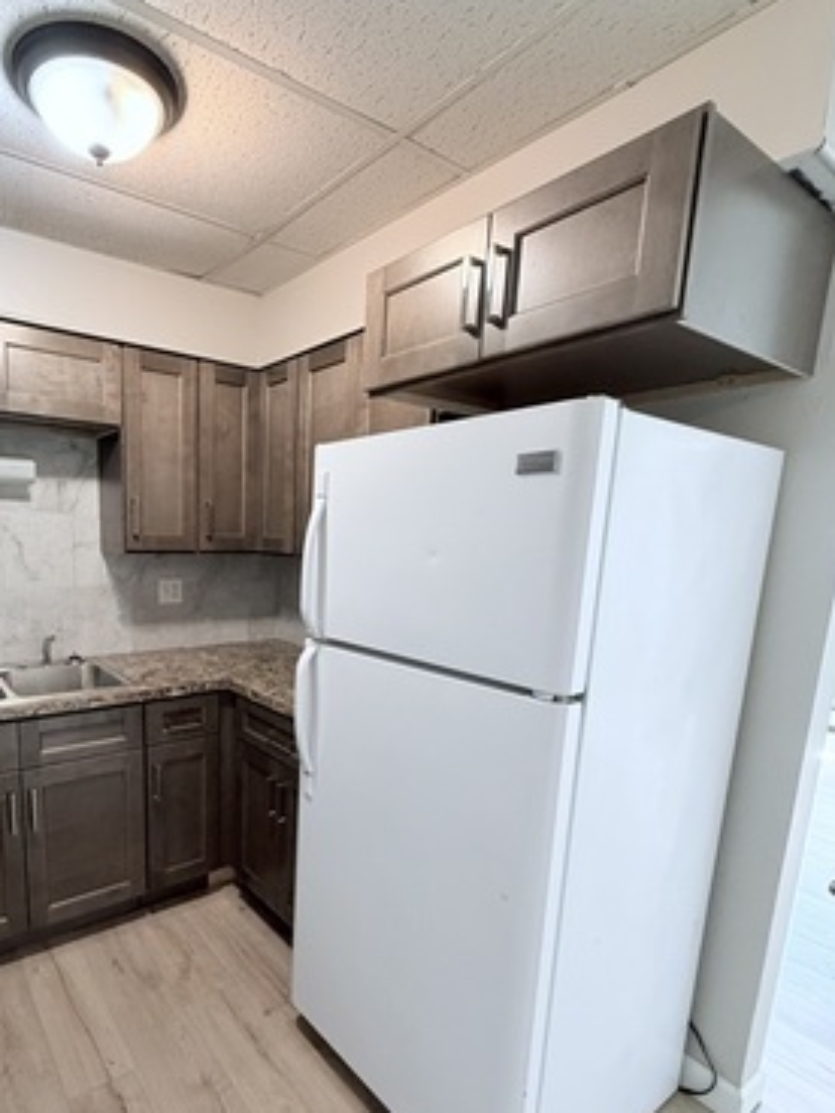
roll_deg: -1.2
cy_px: 647
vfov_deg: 84.0
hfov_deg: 66.8
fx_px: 611
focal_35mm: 19
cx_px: 277
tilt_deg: -10.3
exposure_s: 1/60
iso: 250
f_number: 2.2
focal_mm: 2.22
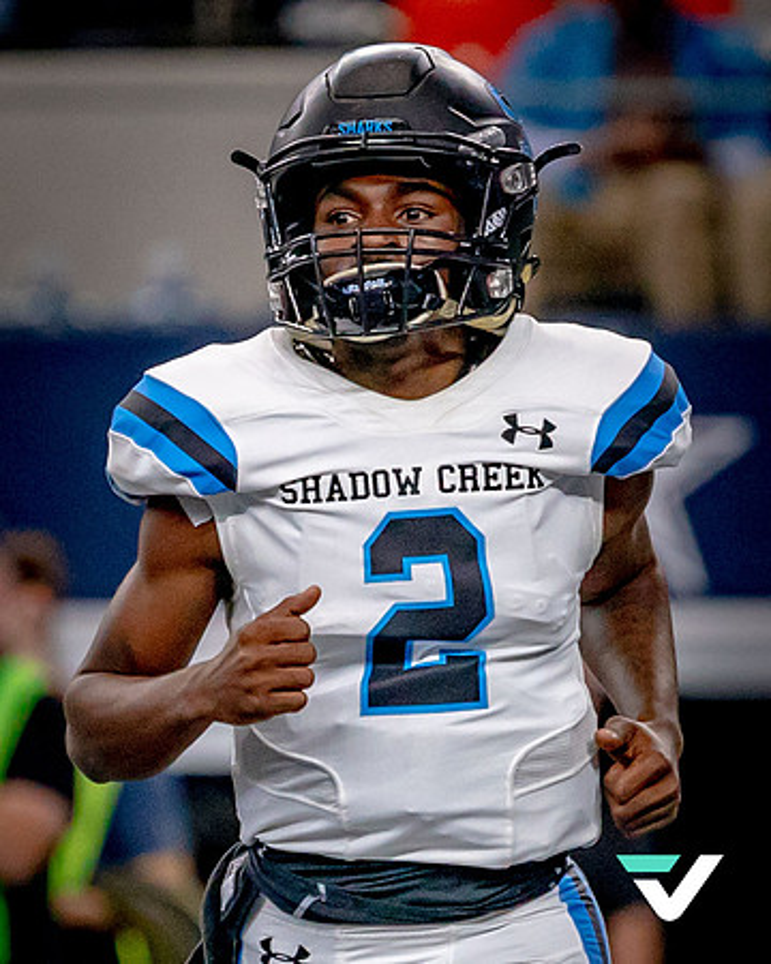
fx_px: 32009
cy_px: 590
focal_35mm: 1122
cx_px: 351
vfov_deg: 1.7
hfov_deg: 1.4
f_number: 5.6
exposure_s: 1/2000
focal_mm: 400
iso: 6400
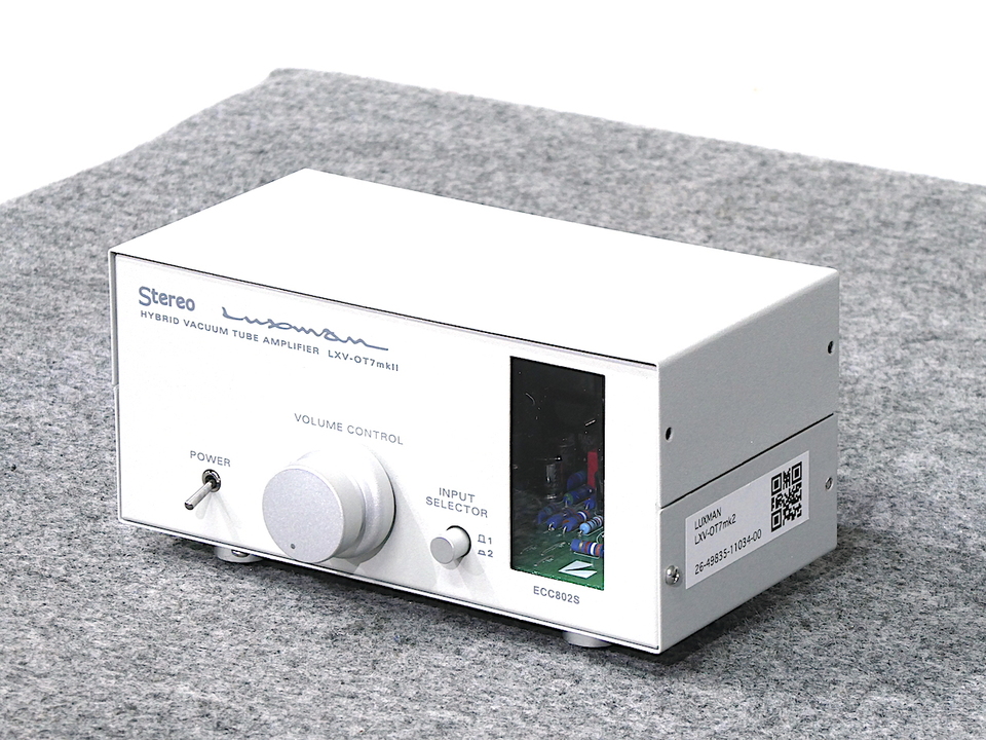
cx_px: 493
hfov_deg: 10.7
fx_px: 5270
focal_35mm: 185
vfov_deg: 8.0
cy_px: 370
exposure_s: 1/8
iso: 200
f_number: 5.6
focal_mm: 33.2
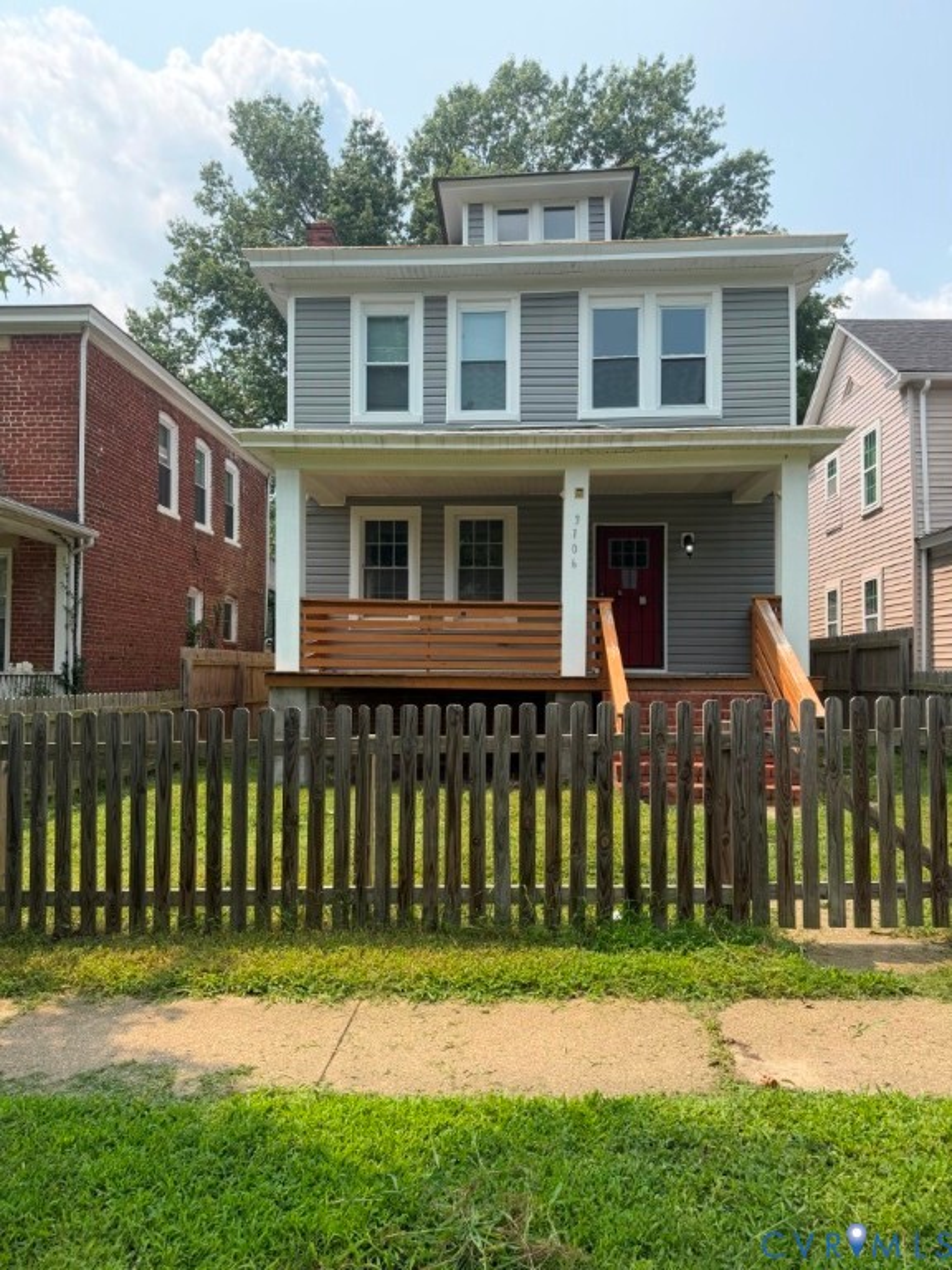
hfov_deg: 56.8
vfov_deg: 71.6
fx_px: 880
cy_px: 635
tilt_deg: +2.0
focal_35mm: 24
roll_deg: -0.3
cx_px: 476
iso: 100
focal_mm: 6.76
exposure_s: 1/2801
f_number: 1.78
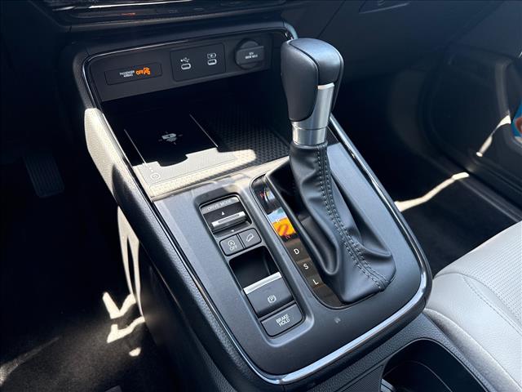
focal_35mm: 24
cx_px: 261
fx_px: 362
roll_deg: -7.3
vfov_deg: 56.8
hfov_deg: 71.6
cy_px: 196
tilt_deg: -43.0
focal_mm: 6.76
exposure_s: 1/121
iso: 160
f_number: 1.78
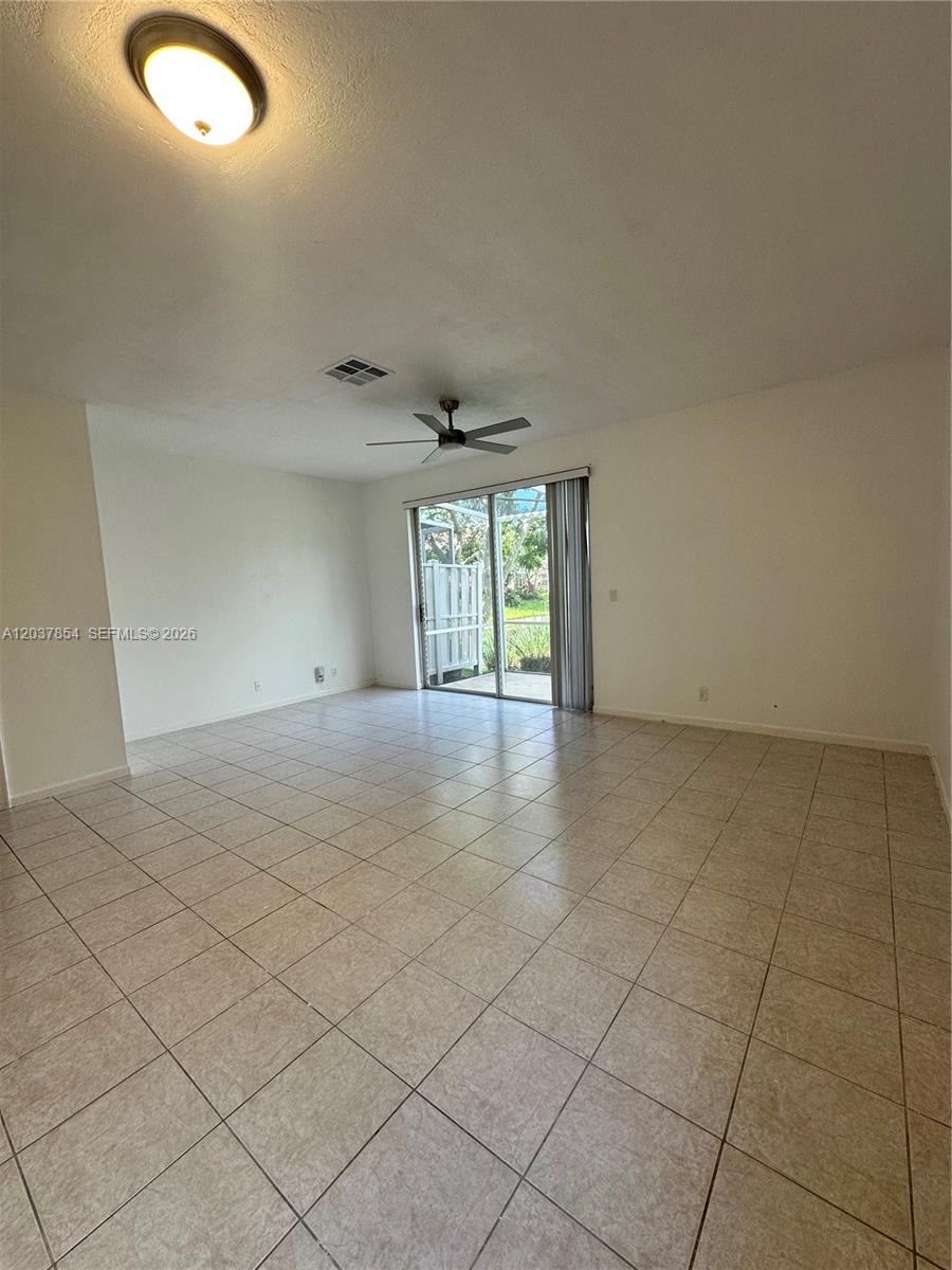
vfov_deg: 102.1
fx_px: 513
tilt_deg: -4.9
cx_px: 476
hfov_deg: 85.7
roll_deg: +2.1
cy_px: 635
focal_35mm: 14
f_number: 2.2
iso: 80
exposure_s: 1/120
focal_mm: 2.22
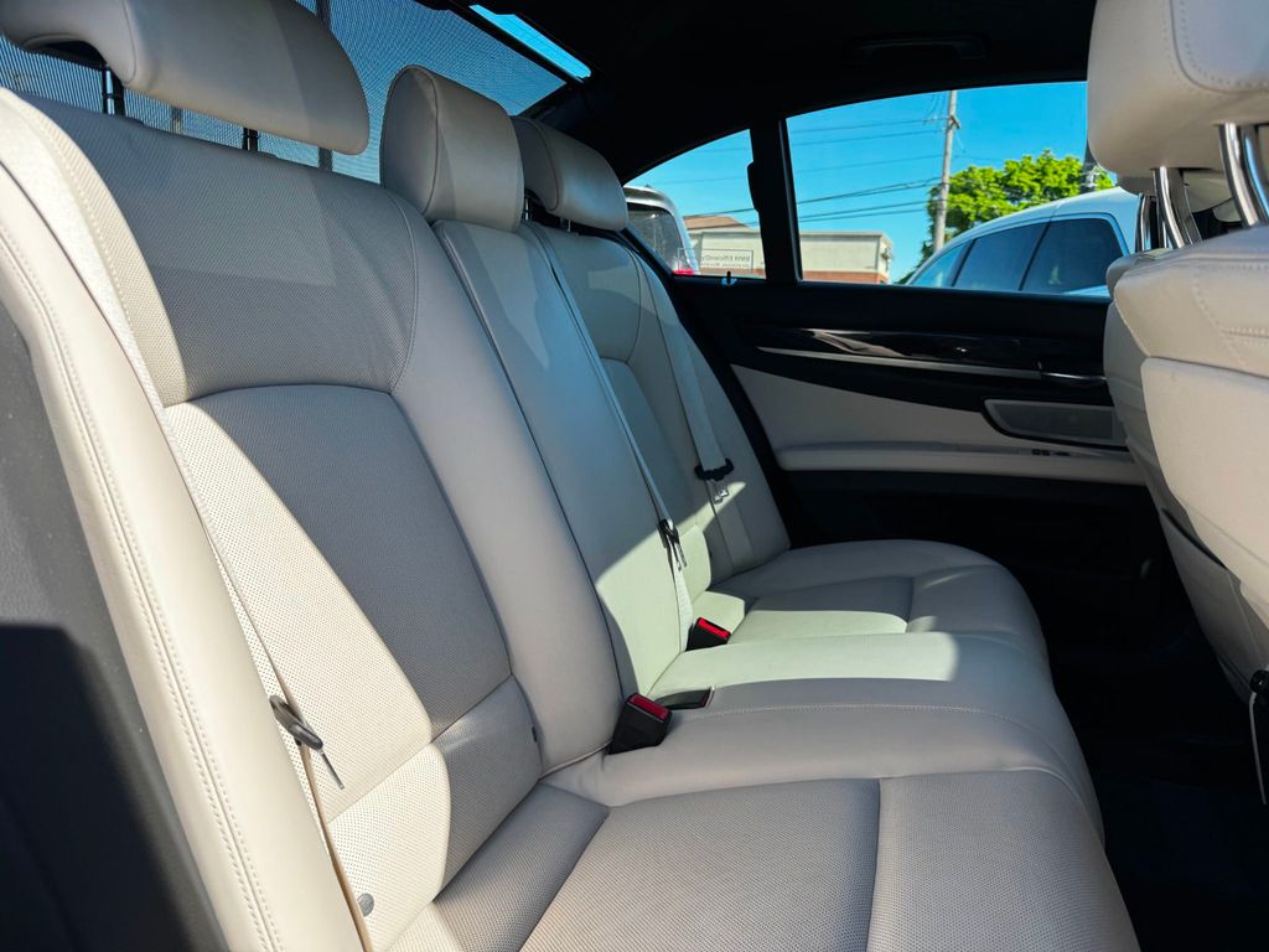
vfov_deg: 56.8
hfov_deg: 71.6
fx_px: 880
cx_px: 634
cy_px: 476
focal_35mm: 24
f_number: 1.78
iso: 80
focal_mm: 6.76
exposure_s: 1/1637
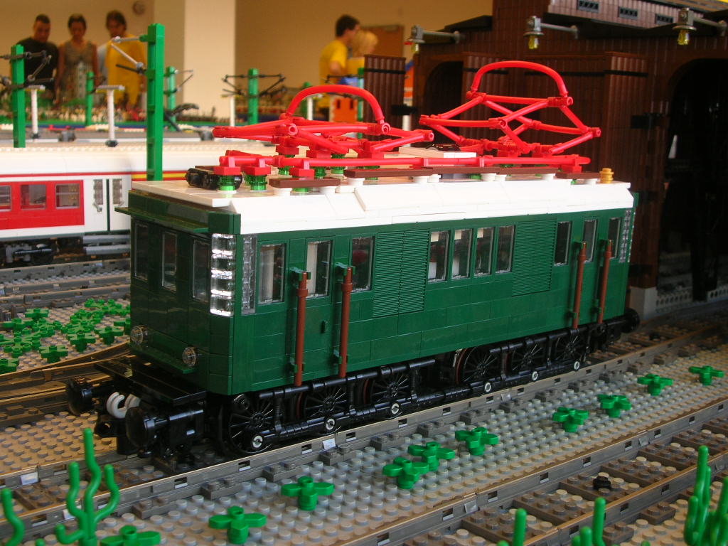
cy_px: 273
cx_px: 364
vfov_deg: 32.2
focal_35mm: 45
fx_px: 946
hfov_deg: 42.1
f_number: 3.1
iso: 50
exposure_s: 1/18
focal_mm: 7.5
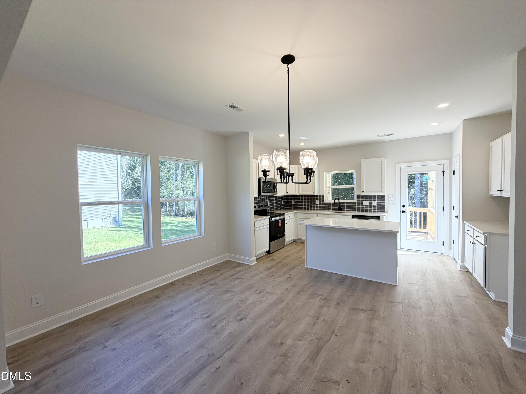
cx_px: 263
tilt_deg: -0.8
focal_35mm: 14
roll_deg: +1.6
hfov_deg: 102.1
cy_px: 197
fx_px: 213
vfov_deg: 85.7
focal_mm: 2.22
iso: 64
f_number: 2.2
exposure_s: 1/120
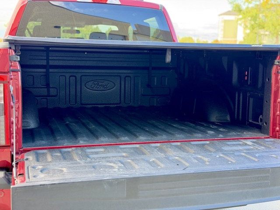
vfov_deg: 30.3
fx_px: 388
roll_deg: -0.8
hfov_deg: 39.7
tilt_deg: -8.9
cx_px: 140
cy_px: 105
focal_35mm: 48
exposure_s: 1/99
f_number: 1.78
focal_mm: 6.76
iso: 200
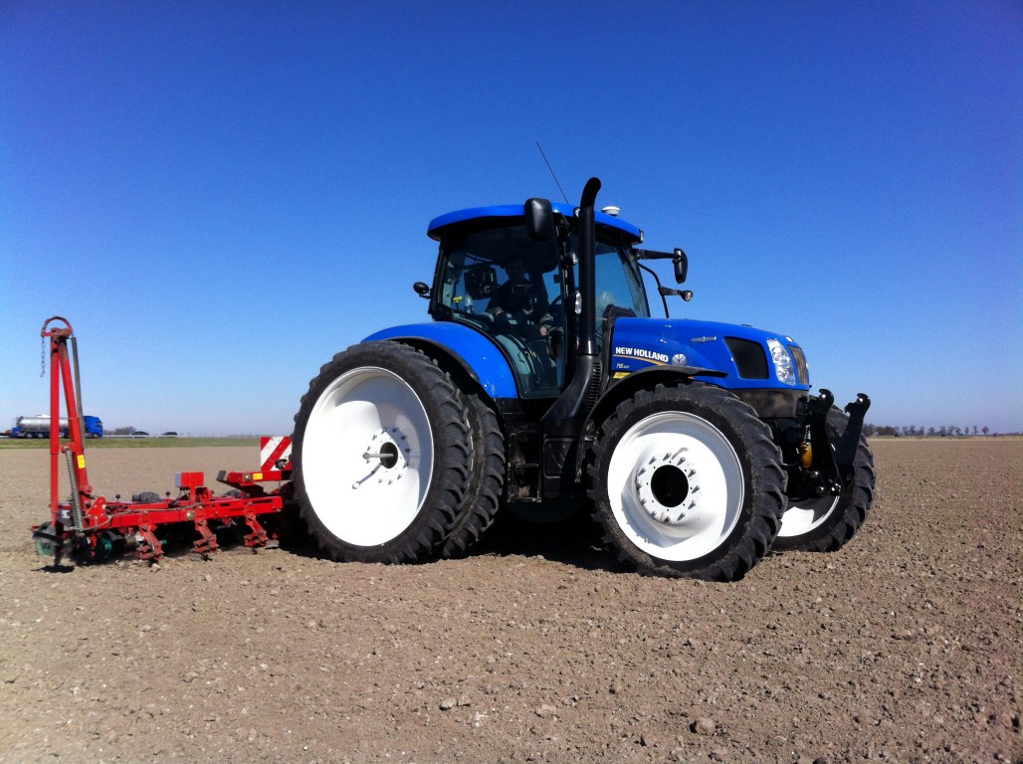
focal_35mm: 35
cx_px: 512
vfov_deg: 40.6
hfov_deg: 52.7
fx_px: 1033
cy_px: 382
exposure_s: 1/2320
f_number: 2.8
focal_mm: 3.85
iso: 80
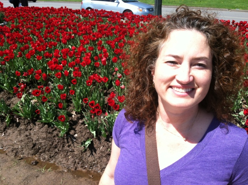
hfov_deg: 52.7
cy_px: 92
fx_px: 250
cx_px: 124
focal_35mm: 35
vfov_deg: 40.6
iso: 80
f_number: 2.8
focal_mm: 3.85
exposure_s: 1/682
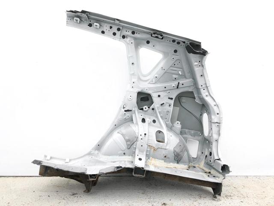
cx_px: 137
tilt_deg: -1.9
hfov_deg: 63.4
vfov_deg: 49.7
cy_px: 103
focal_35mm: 28
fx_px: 222
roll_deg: -1.2
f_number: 1.8
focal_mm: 3.99
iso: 20
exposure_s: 1/750
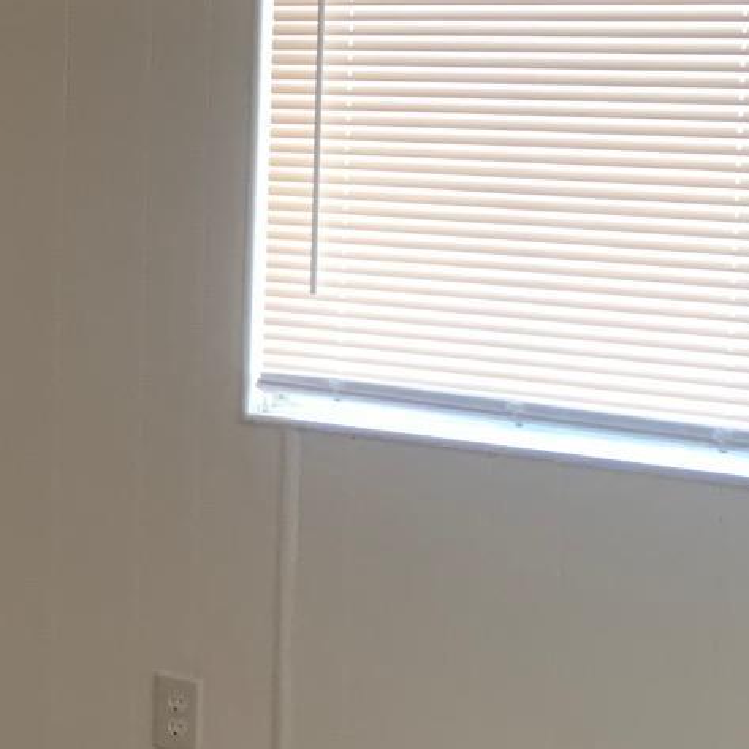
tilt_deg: -4.4
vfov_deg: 17.7
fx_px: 2399
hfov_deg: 15.4
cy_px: 228
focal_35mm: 98
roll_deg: -0.3
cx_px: -583
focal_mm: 4.25
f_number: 1.8
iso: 320
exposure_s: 1/60
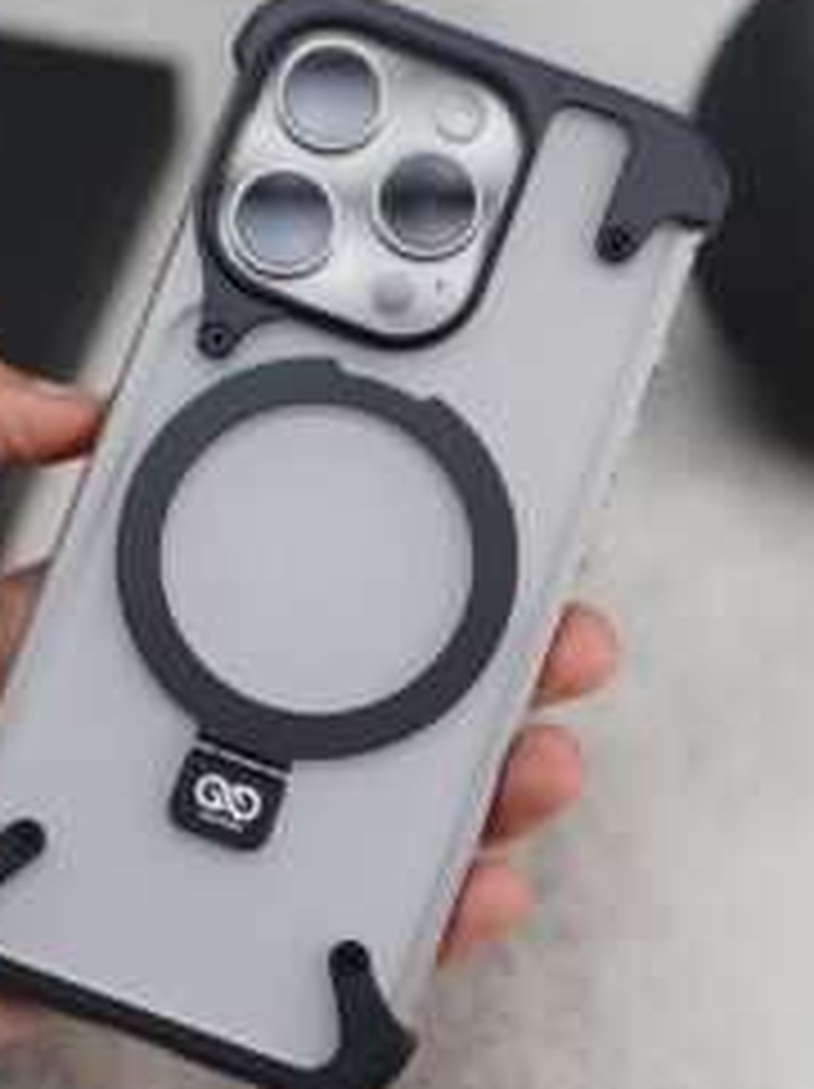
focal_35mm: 105
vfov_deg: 18.7
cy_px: 533
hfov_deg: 14.1
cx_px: 400
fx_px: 3298
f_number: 4
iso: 1600
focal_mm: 66
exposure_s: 1/160
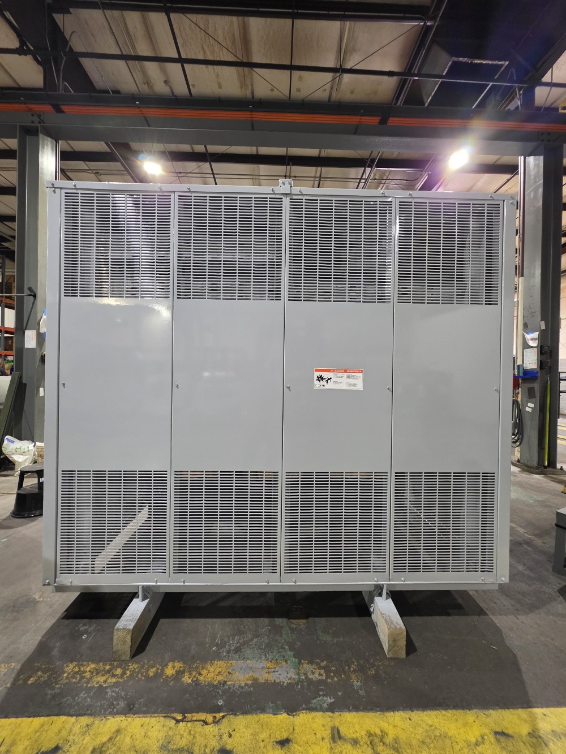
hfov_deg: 89.9
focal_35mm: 13
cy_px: 377
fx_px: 283
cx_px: 283
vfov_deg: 106.2
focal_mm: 2.2
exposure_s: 1/60
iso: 640
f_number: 1.9
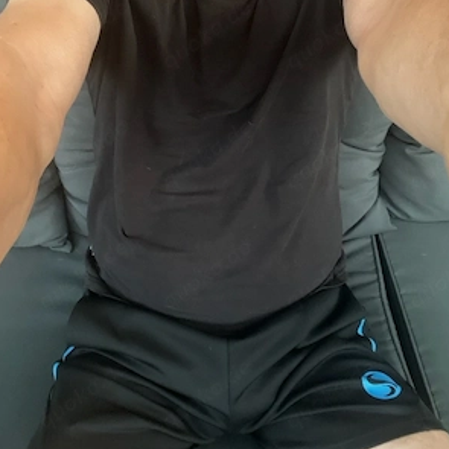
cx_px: 225
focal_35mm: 36
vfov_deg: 45.6
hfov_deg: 46.0
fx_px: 528
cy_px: 167
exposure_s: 1/30
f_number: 2.2
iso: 500
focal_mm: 2.71
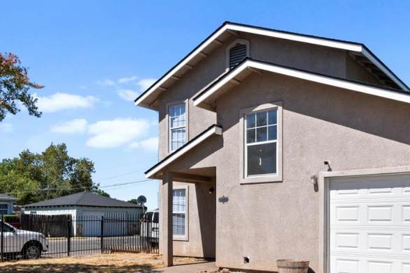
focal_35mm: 37
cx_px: 213
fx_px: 421
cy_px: 230
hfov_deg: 51.9
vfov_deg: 34.5
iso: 100
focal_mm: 17
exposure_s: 1/60
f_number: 11
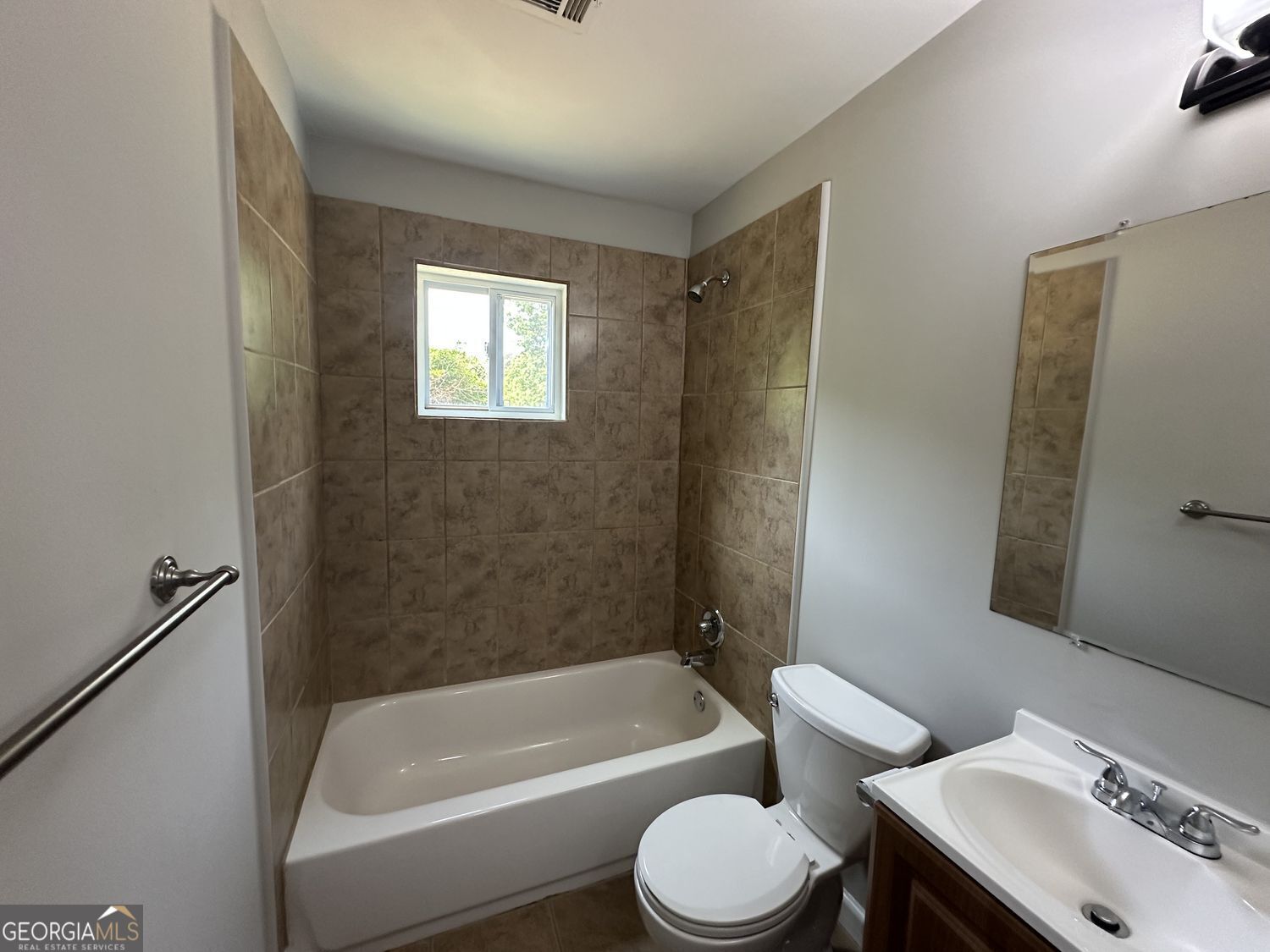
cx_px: 635
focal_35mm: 14
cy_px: 476
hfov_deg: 102.1
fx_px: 514
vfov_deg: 85.7
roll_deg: -2.6
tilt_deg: -6.2
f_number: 2.2
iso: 200
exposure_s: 1/60
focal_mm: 2.22
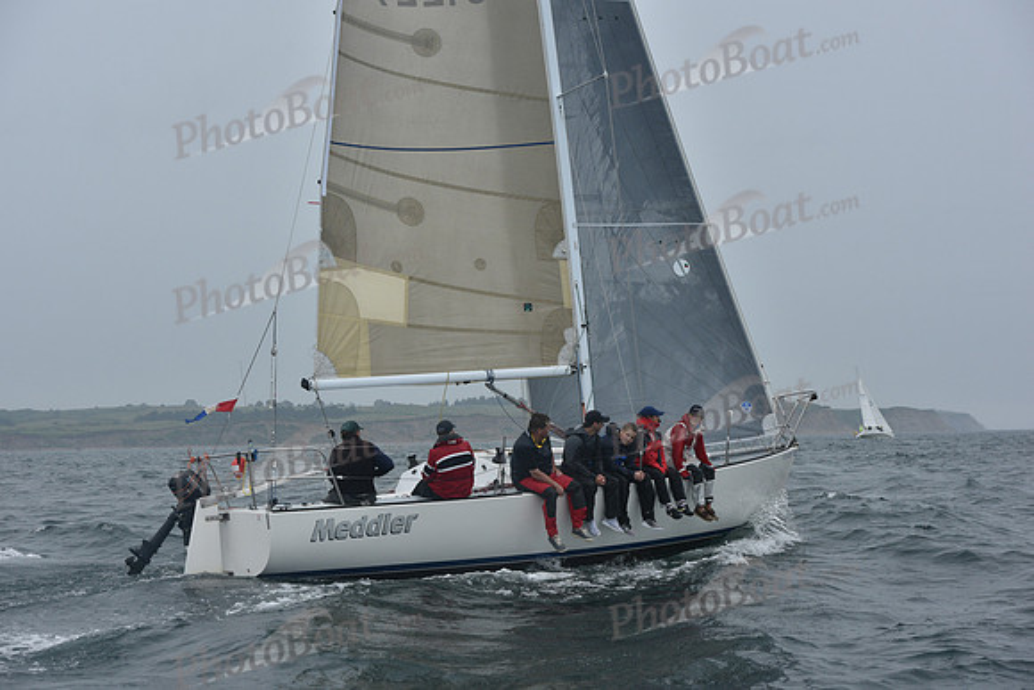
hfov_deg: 28.8
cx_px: 517
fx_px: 2011
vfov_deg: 19.5
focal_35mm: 70
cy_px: 345
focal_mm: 70
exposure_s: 1/1000
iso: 320
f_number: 7.1
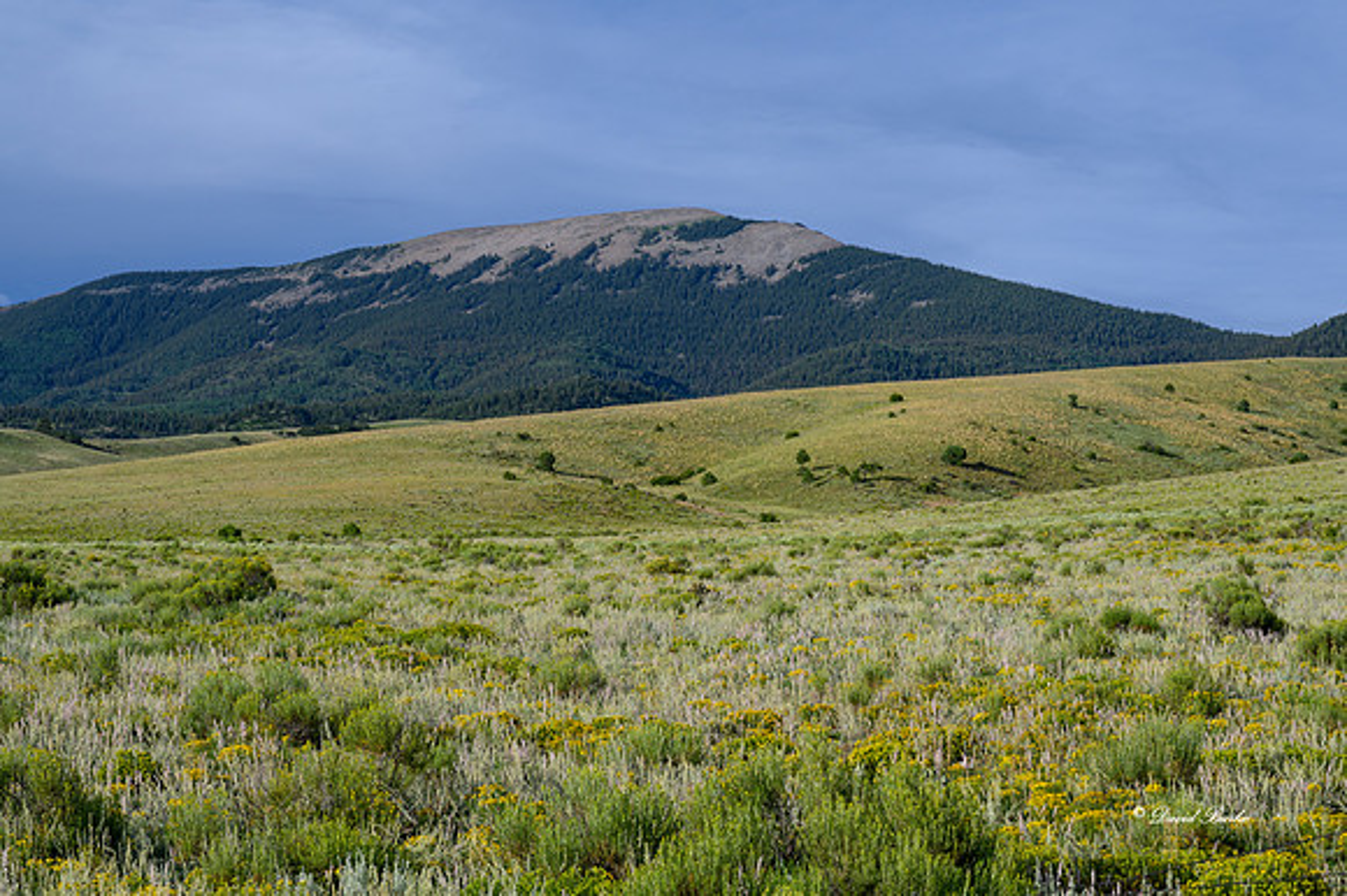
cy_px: 448
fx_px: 2618
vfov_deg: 19.4
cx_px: 674
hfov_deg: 28.9
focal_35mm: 70
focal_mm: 70
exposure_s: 1/80
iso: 100
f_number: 10
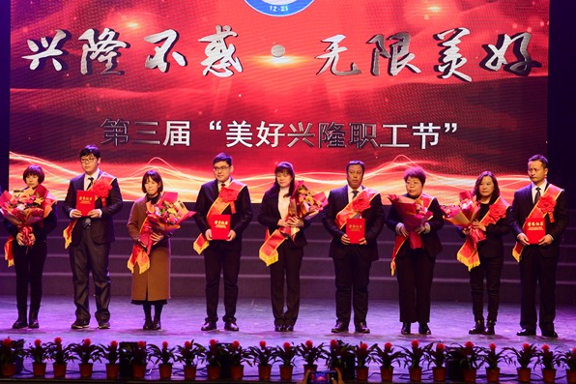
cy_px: 173
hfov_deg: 21.7
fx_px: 1503
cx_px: 267
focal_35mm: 94
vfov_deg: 14.5
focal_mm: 70
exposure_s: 1/200
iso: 1250
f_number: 7.1
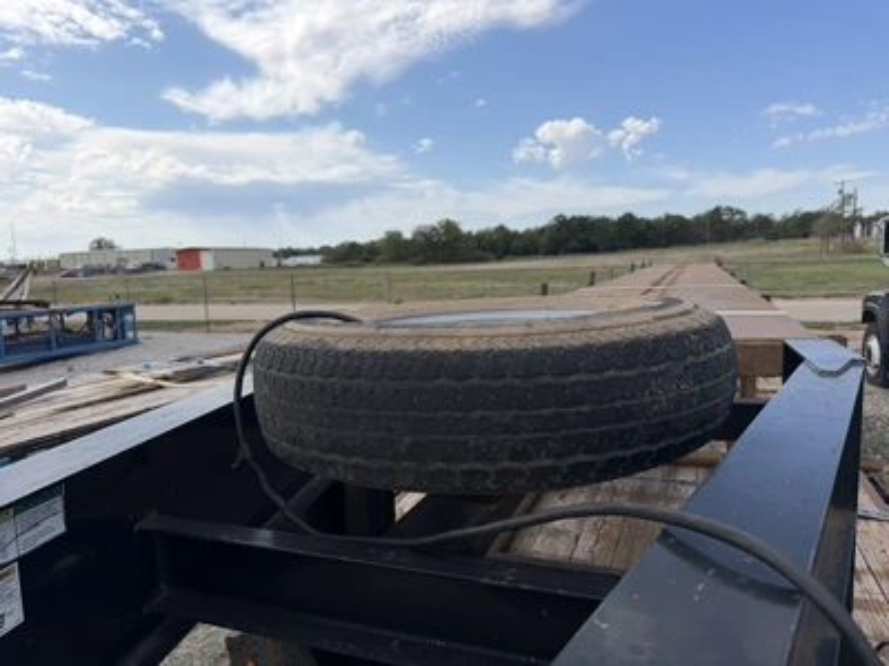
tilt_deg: -7.2
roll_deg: -2.7
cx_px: 444
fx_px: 616
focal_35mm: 24
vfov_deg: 56.8
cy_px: 333
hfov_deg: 71.6
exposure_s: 1/4975
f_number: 1.78
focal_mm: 6.76
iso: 80
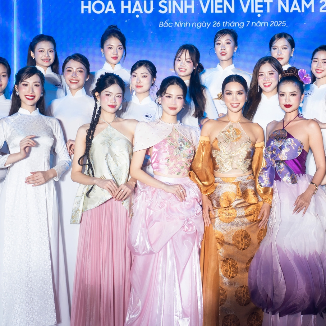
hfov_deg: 20.6
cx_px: 219
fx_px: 895
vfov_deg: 20.6
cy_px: 126
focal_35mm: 84
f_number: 5
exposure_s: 1/125
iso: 320
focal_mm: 35
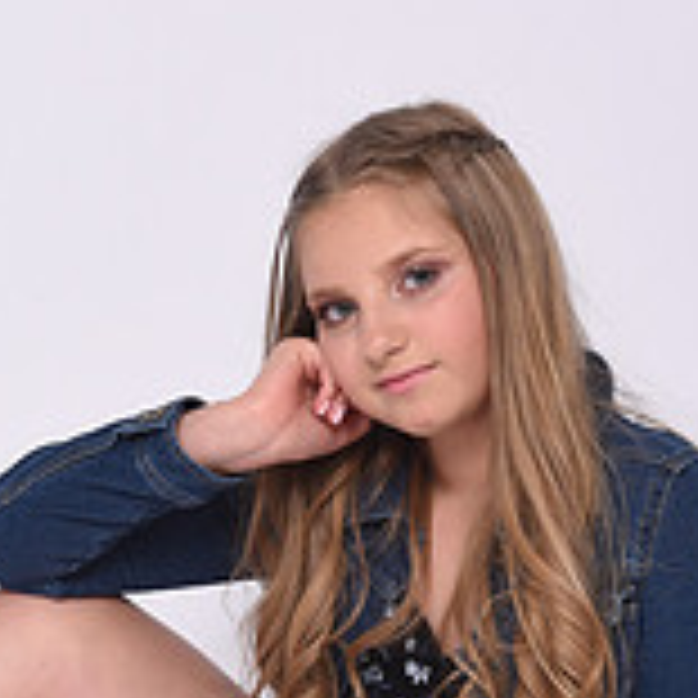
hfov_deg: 11.4
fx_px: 3490
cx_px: 234
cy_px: 633
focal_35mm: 153
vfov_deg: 11.3
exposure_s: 1/160
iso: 160
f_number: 9
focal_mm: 48
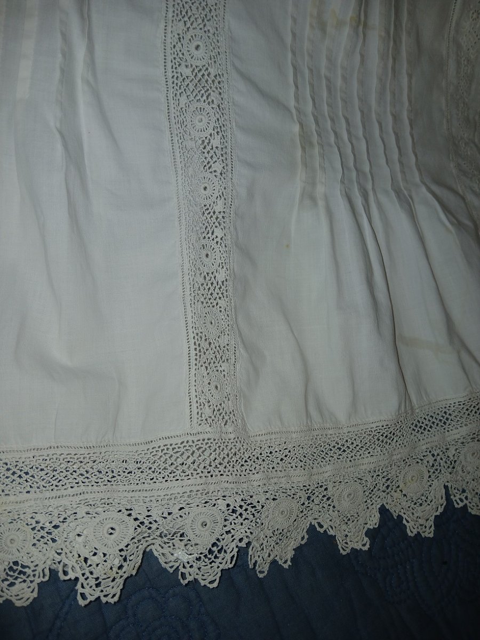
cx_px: 240
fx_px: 481
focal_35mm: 26
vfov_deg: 67.3
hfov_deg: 53.1
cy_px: 320
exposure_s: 1/100
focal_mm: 3.98
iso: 40
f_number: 1.8
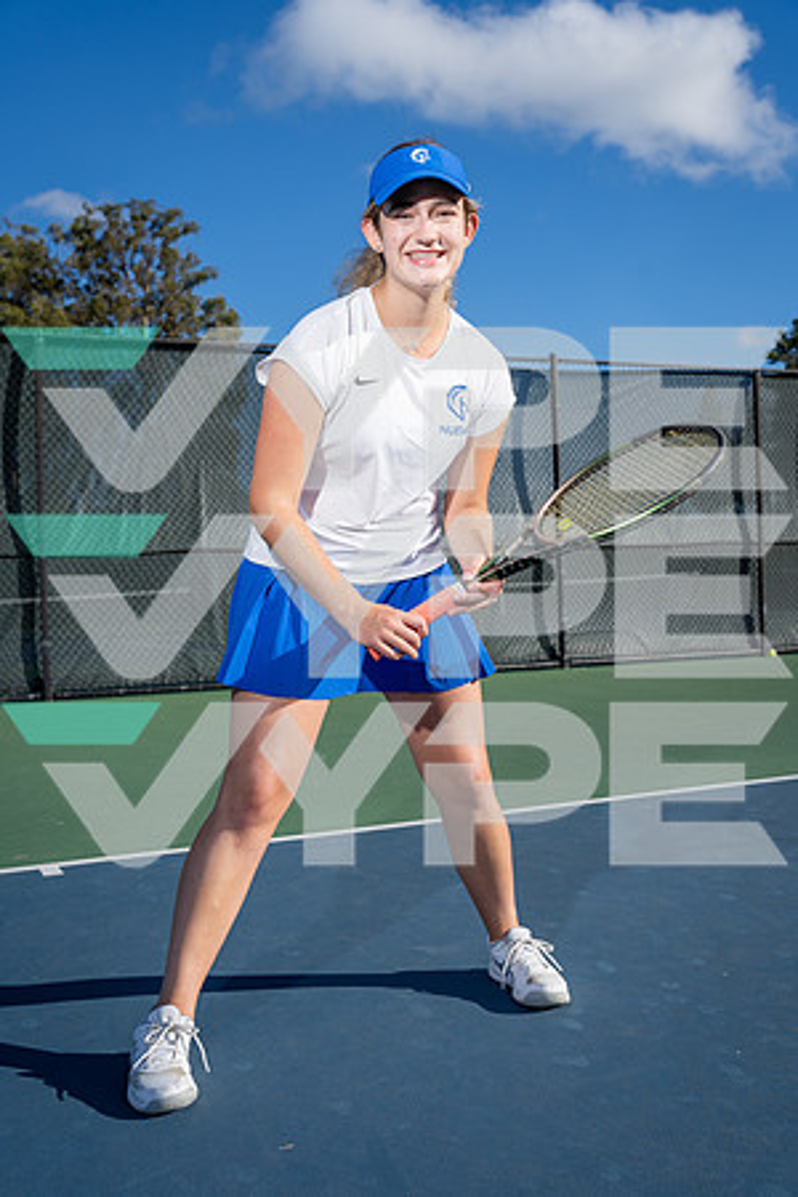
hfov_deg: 36.9
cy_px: 598
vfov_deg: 53.1
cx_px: 399
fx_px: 1197
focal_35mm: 36
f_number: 5.6
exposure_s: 1/640
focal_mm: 36
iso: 100
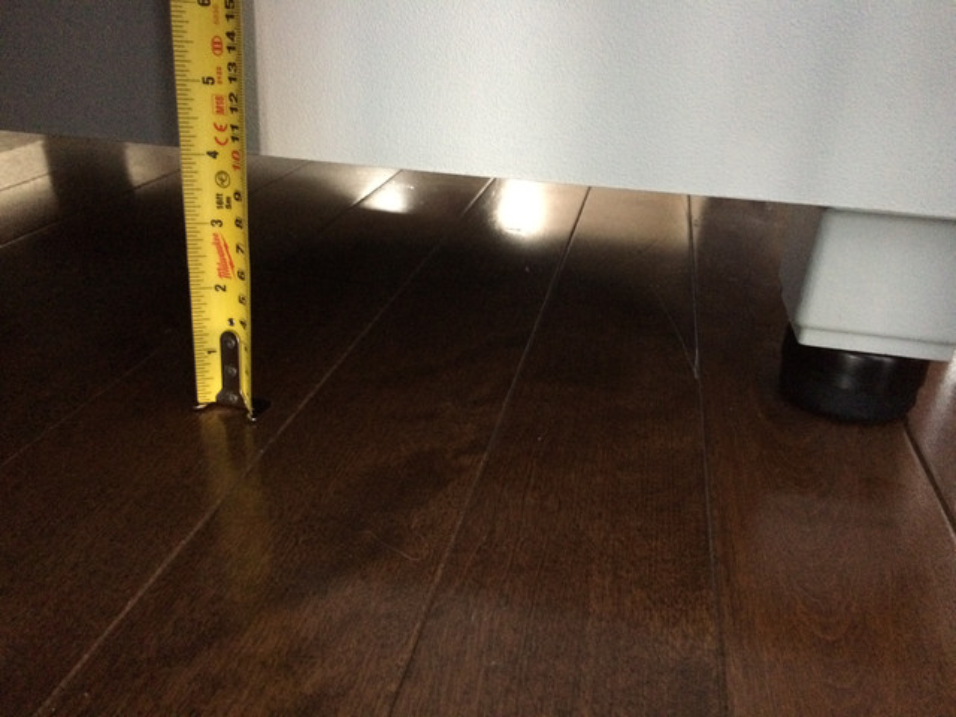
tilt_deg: -26.4
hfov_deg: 61.7
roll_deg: -2.2
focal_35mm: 29
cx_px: 478
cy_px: 358
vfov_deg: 48.2
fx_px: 801
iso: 500
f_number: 2.2
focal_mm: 4.15
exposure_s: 1/15
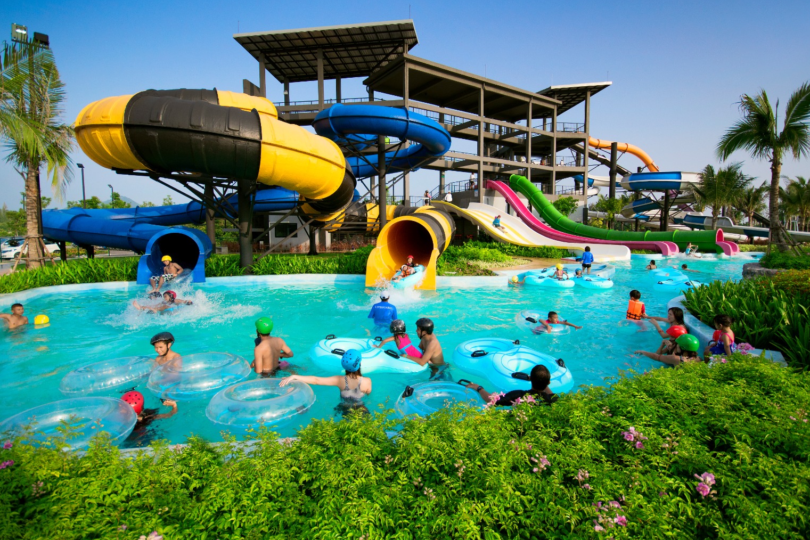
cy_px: 259
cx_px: 415
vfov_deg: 73.7
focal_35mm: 16
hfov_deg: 96.7
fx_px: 360
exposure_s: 1/800
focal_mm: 10
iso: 400
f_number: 5.6
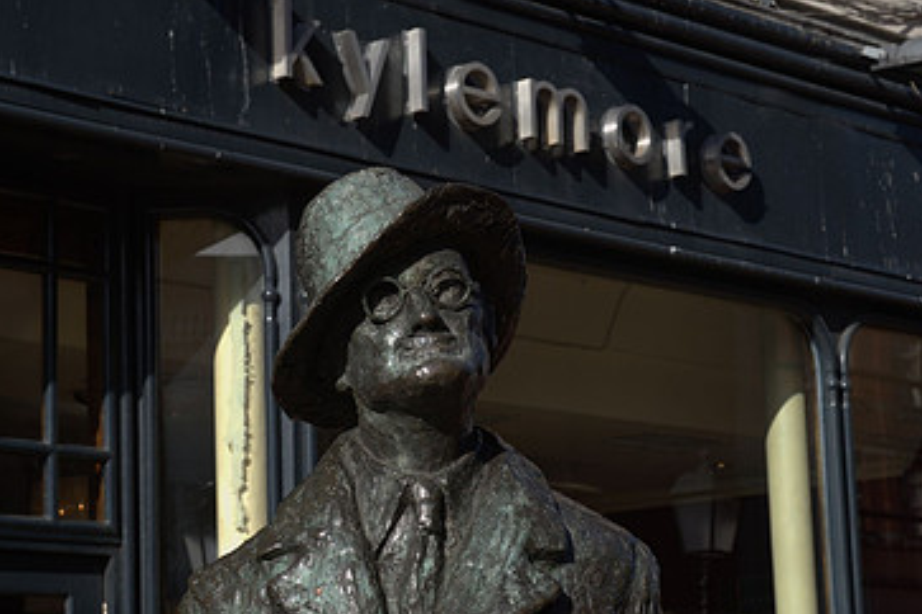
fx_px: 2868
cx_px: 444
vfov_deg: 12.2
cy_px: 339
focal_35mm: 112
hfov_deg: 18.3
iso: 640
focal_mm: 70
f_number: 9
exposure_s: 1/320
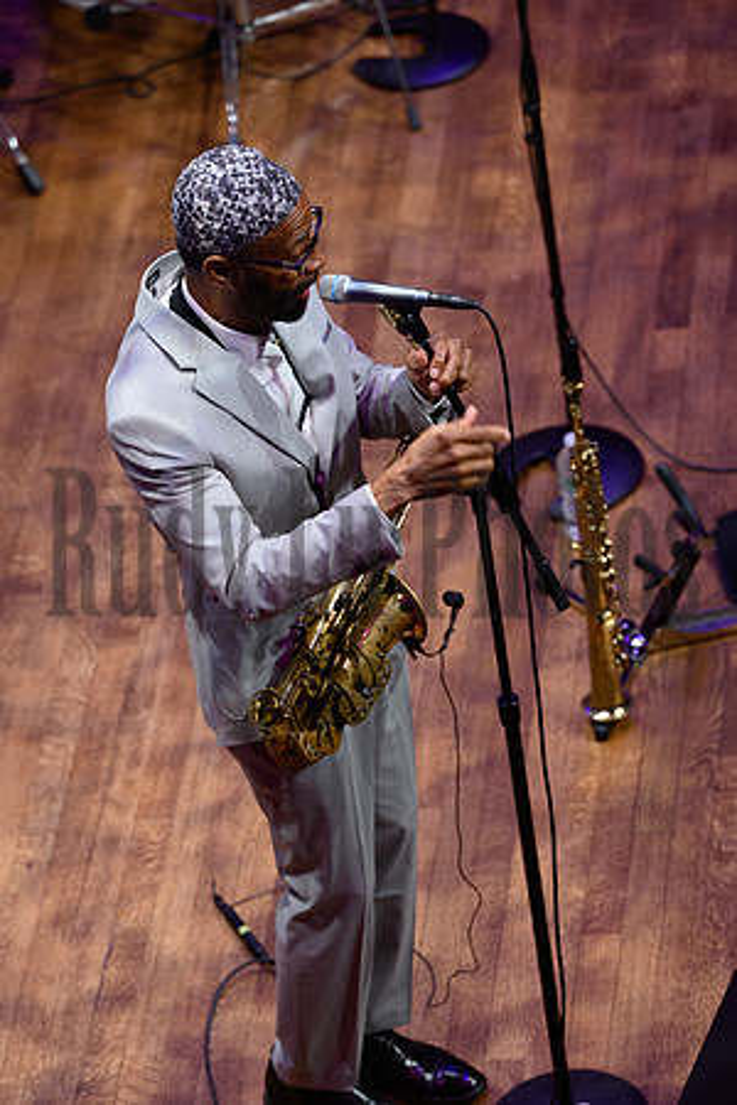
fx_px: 6141
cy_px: 552
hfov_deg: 6.9
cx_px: 368
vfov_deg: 10.3
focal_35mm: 200
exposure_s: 1/160
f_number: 5
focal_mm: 200
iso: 800
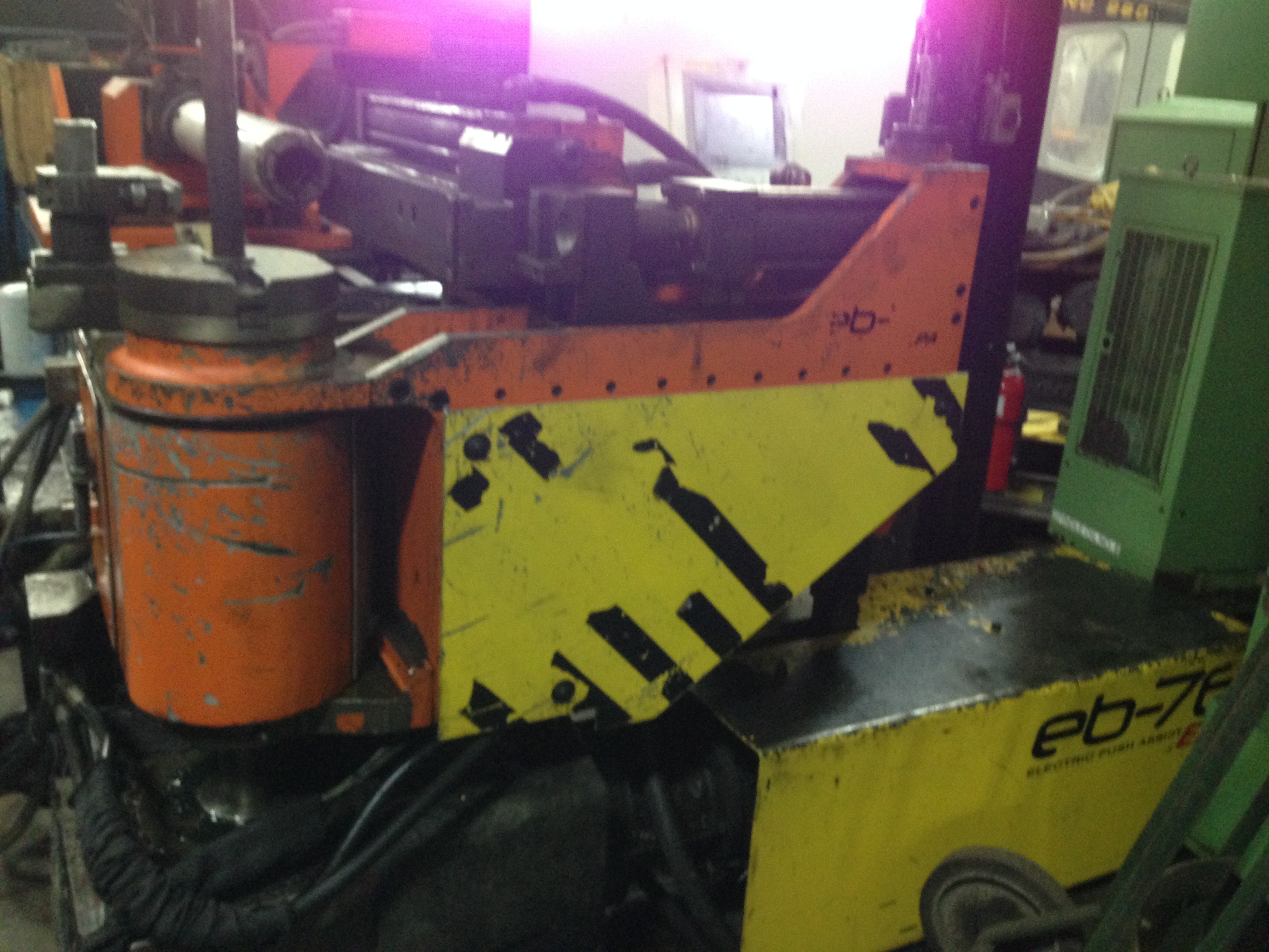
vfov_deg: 42.9
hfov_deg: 55.4
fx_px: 1210
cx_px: 634
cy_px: 476
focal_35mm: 33
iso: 320
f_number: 2.4
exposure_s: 1/20
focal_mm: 4.12
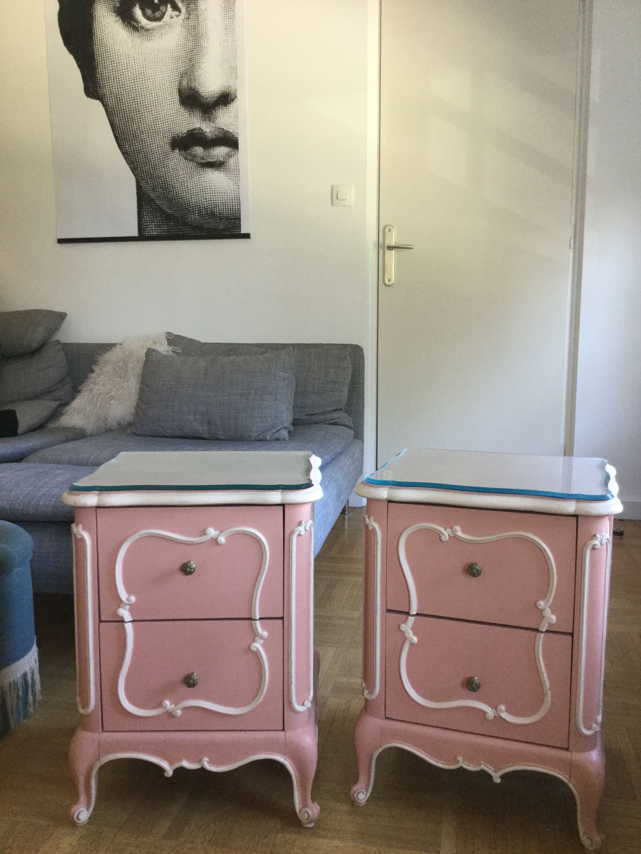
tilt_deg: -8.3
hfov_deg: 45.4
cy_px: 427
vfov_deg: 58.4
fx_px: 765
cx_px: 320
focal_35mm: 31
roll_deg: -0.4
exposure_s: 1/33
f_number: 2.4
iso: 125
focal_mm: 3.3
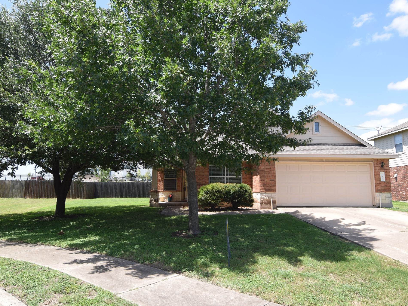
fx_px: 271
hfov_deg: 73.9
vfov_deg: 58.9
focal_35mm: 23
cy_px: 152
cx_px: 212
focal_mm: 14
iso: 100
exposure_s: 1/200
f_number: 7.1
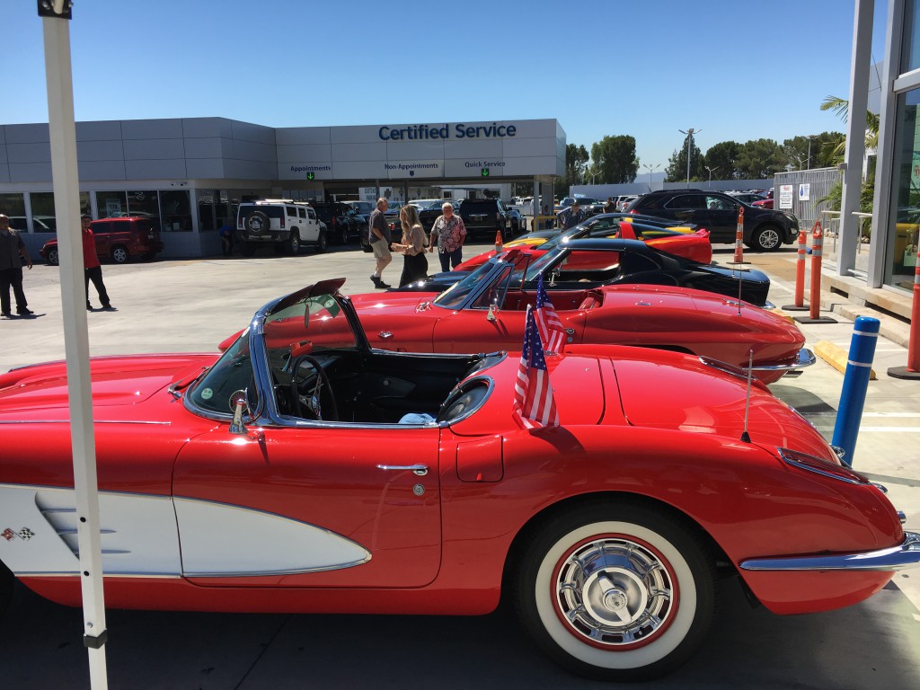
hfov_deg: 61.7
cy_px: 345
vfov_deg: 48.2
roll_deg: +1.4
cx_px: 460
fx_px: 771
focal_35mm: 29
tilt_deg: -8.1
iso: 25
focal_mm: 4.15
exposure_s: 1/1570
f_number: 2.2
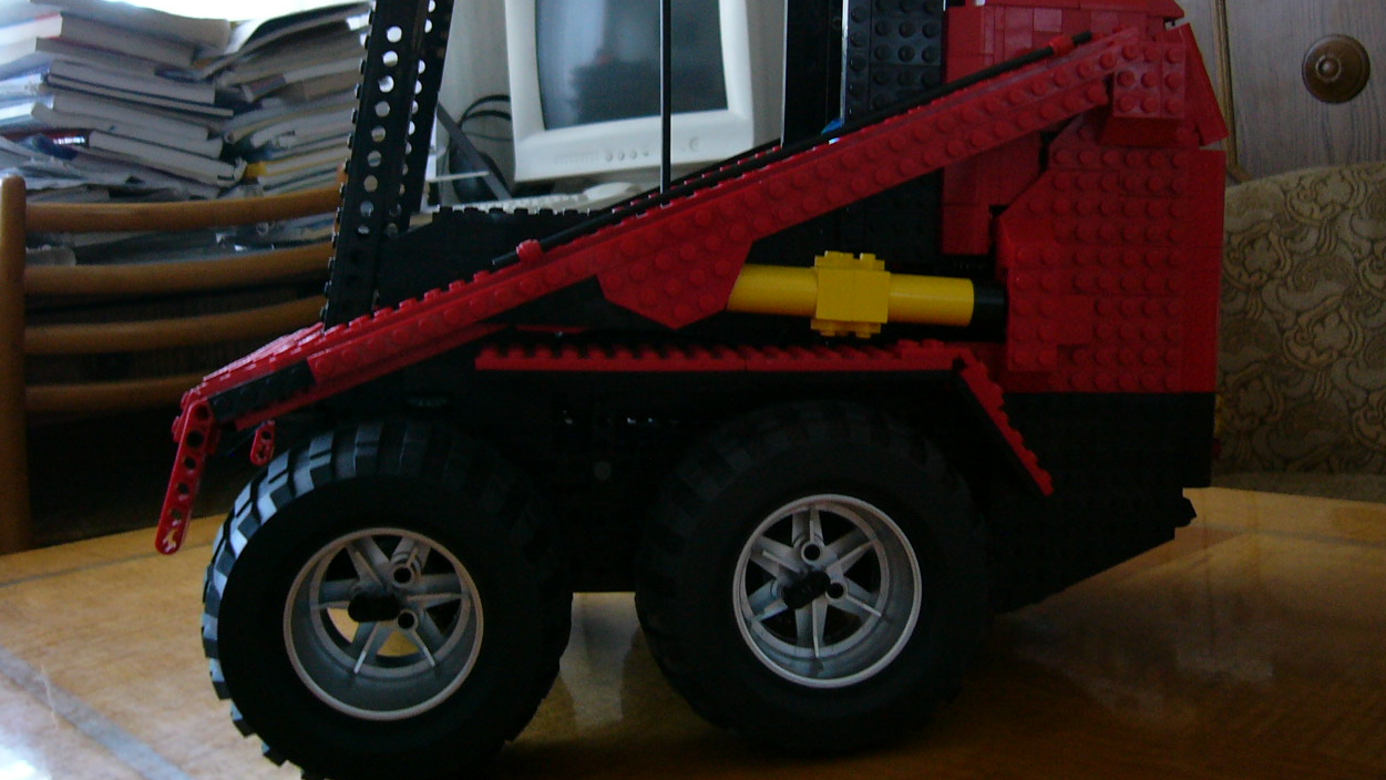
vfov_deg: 30.2
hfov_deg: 51.6
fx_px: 1433
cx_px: 699
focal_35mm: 39
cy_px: 254
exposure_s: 1/8
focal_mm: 5.8
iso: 200
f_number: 2.8
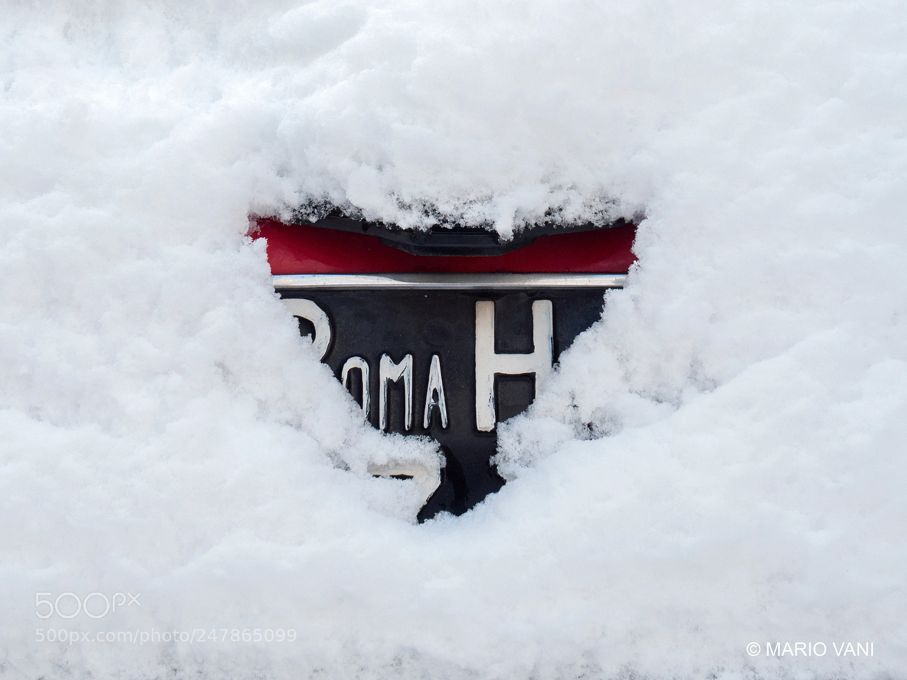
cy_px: 340
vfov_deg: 41.8
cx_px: 454
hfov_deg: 54.0
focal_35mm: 34
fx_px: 891
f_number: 7.1
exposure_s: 1/160
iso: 200
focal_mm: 17
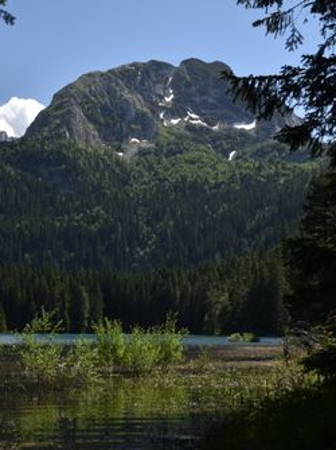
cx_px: 44
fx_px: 774
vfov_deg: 32.3
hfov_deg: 23.9
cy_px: 228
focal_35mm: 60
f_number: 6.3
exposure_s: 1/400
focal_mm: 27
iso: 200
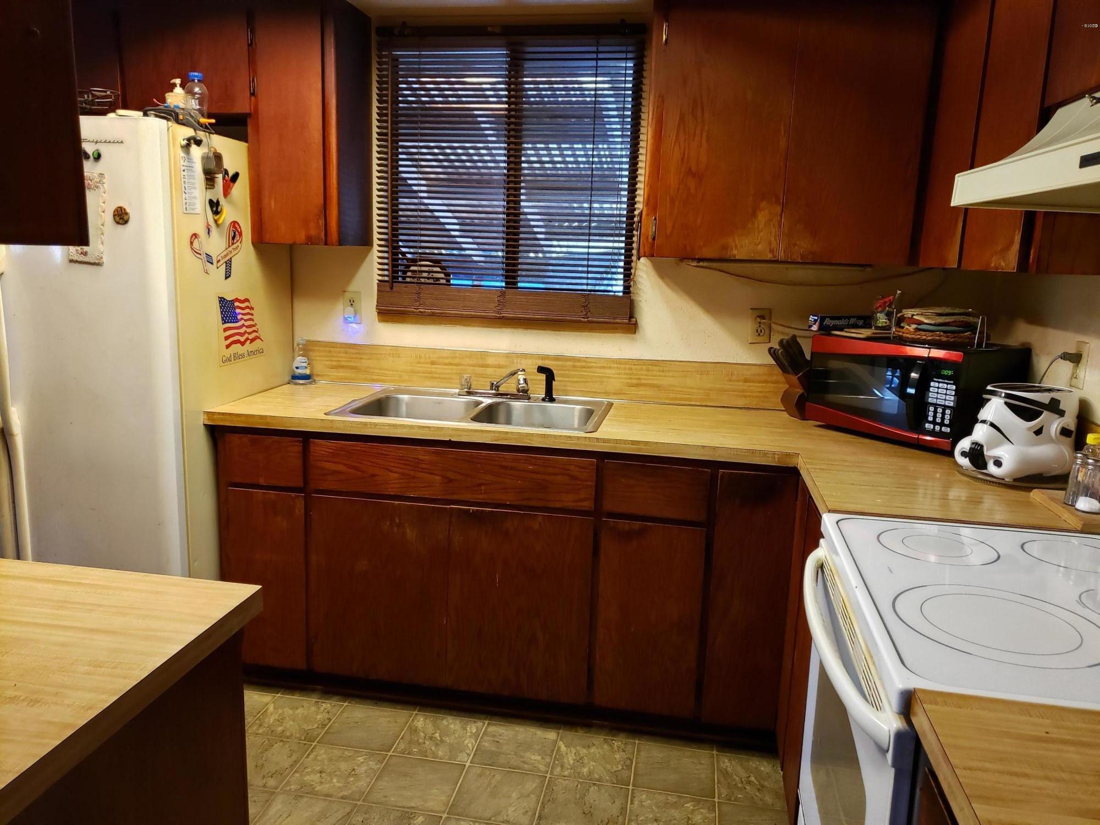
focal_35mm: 26
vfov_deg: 53.1
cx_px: 550
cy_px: 412
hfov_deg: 67.3
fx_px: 826
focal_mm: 4.3
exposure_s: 1/60
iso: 320
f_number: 1.5
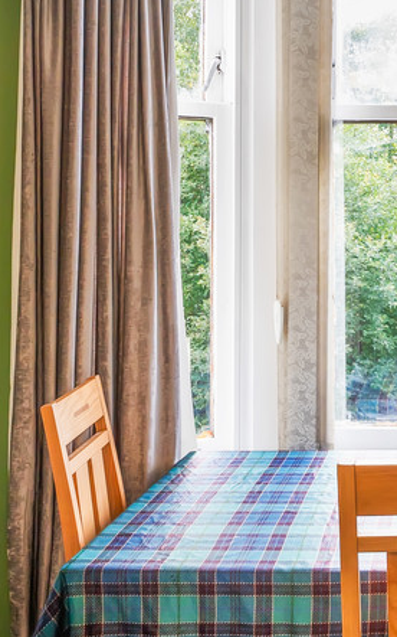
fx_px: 921
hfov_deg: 22.8
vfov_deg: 37.7
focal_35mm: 53
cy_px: 223
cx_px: 447
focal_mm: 15
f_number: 5.6
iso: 125
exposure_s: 1/60
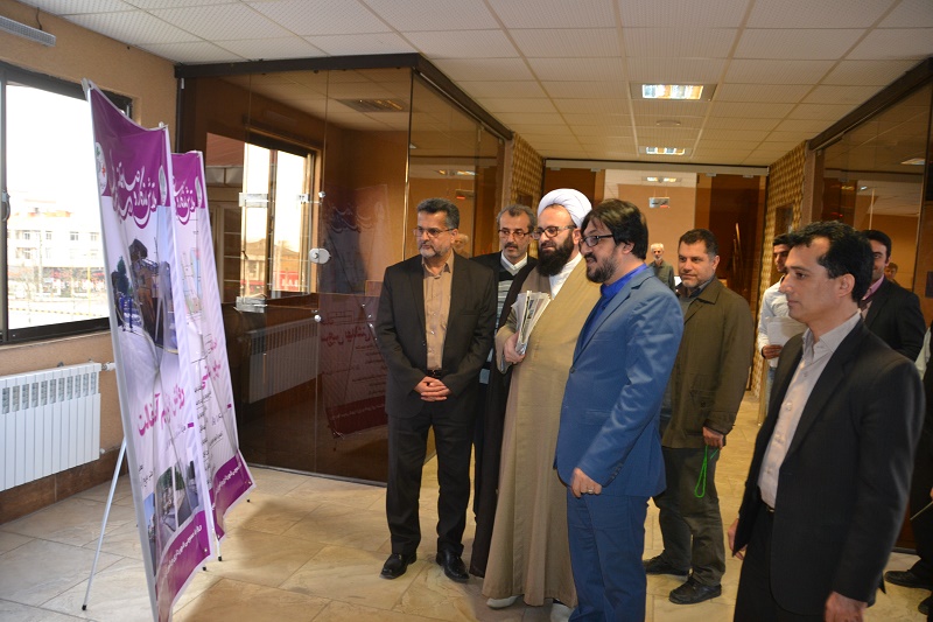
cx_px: 466
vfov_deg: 47.9
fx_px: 700
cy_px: 311
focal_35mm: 27
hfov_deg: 67.4
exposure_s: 1/60
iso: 500
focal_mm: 18
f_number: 3.5
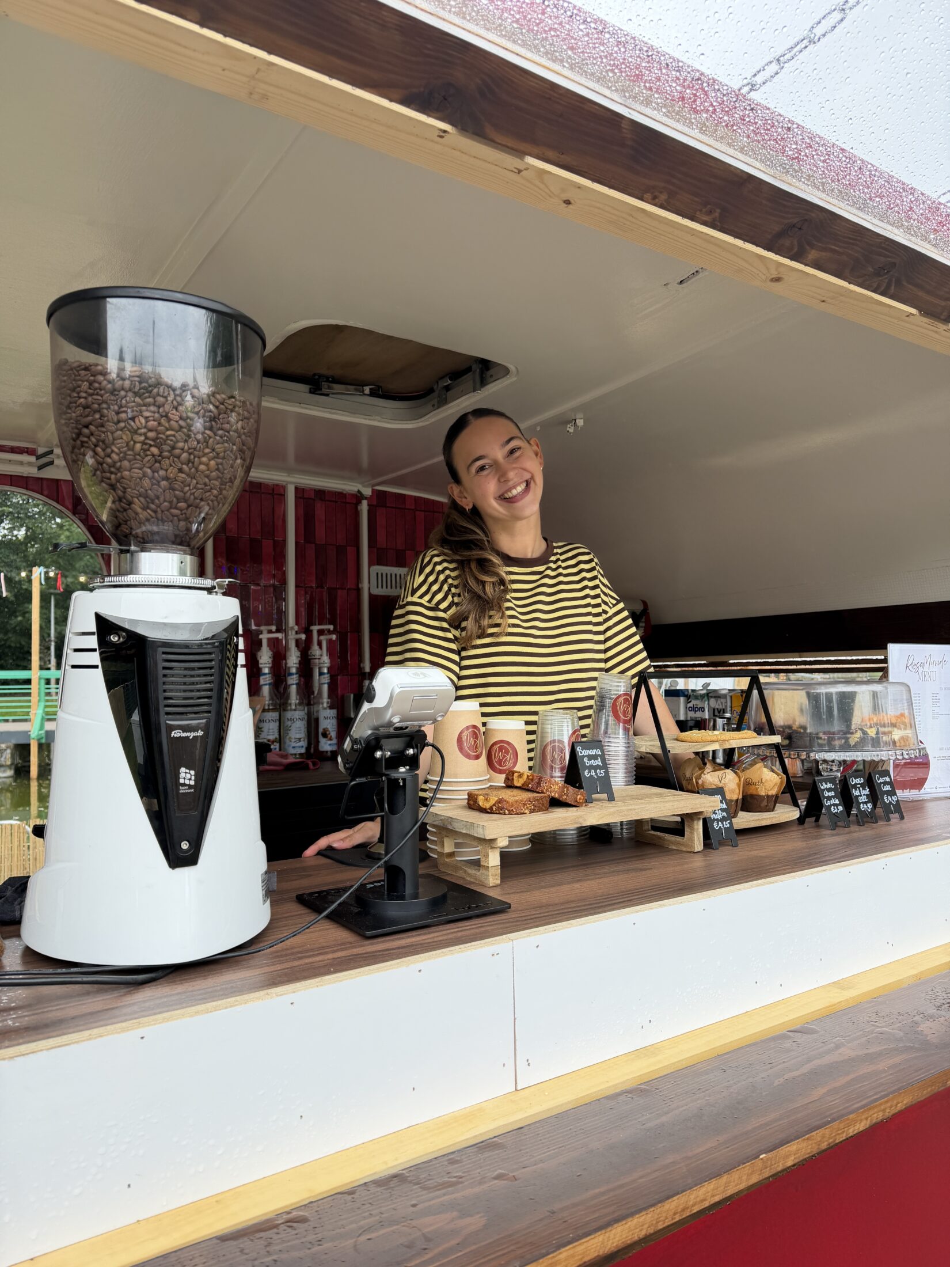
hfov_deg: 56.8
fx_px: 878
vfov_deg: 71.6
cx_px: 475
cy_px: 634
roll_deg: -0.4
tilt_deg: +0.3
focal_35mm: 24
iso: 80
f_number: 1.78
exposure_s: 1/393
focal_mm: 6.76
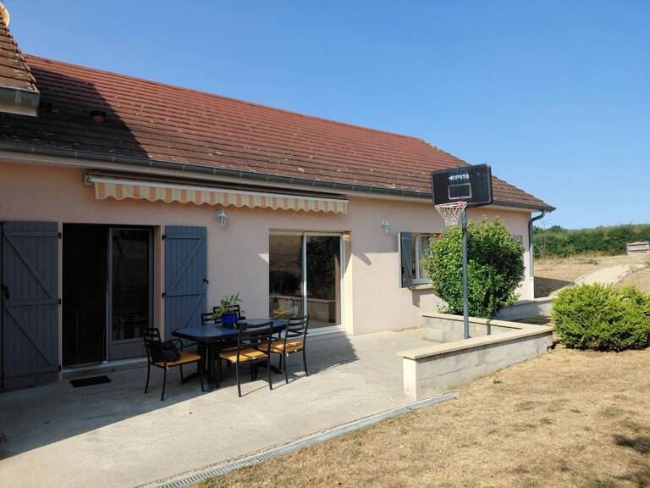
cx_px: 325
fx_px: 469
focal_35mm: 25
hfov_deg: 69.4
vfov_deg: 54.9
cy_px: 244
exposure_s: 1/2005
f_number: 1.8
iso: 50
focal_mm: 4.69
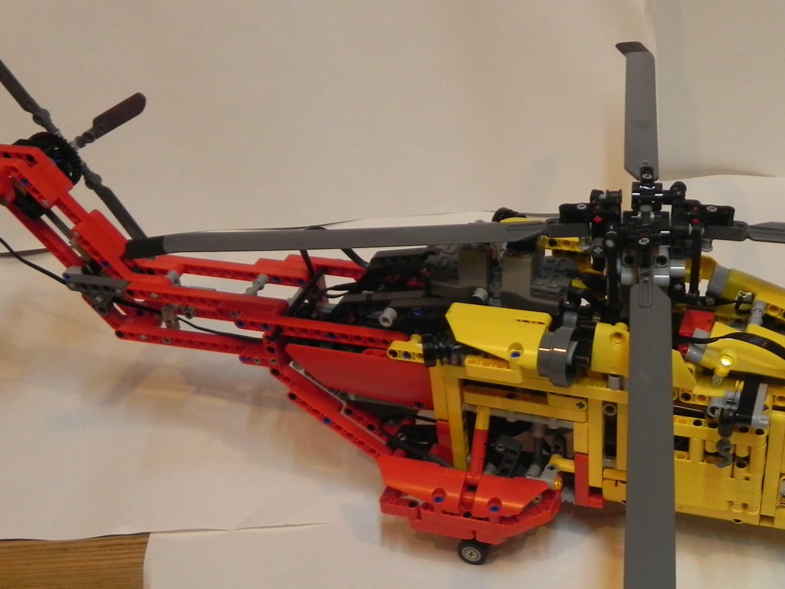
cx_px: 552
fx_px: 1225
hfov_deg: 35.0
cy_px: 405
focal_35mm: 54
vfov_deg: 26.8
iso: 175
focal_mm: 5.9
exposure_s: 1/30
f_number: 2.8
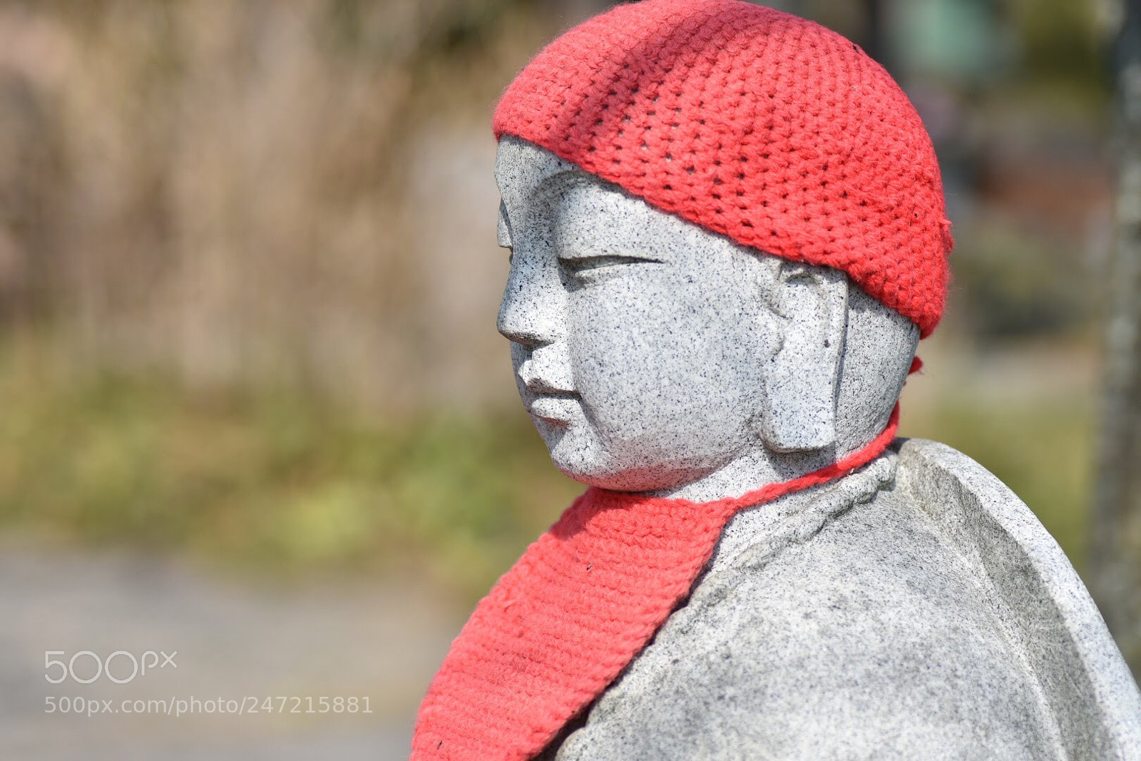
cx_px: 570
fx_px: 4279
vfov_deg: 10.2
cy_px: 380
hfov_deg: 15.2
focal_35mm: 135
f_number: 4.5
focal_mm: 90
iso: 100
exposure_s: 1/1250
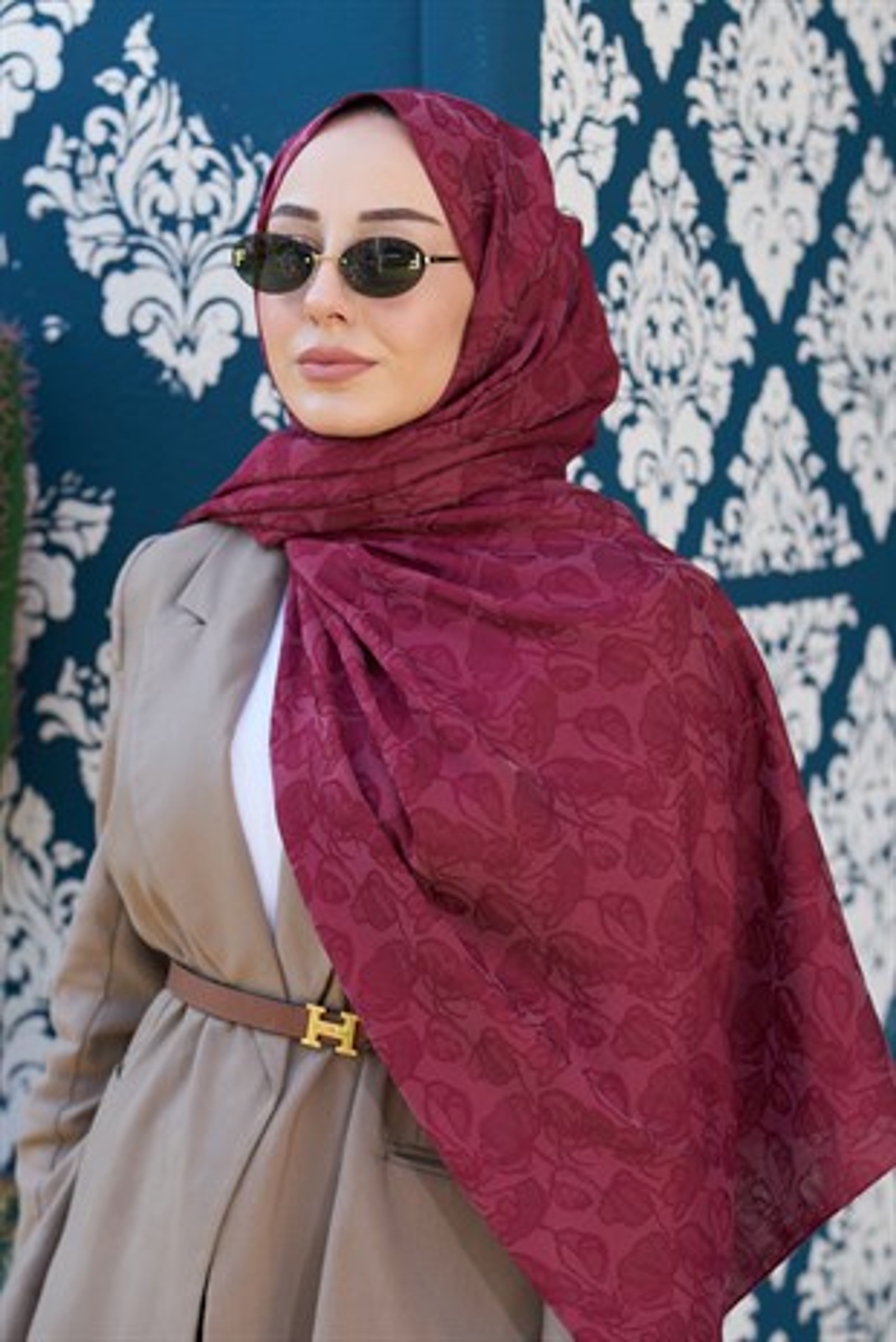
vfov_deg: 19.4
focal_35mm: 105
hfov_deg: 13.1
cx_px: 448
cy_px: 671
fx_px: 3914
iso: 200
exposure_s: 1/200
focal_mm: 105
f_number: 4.5
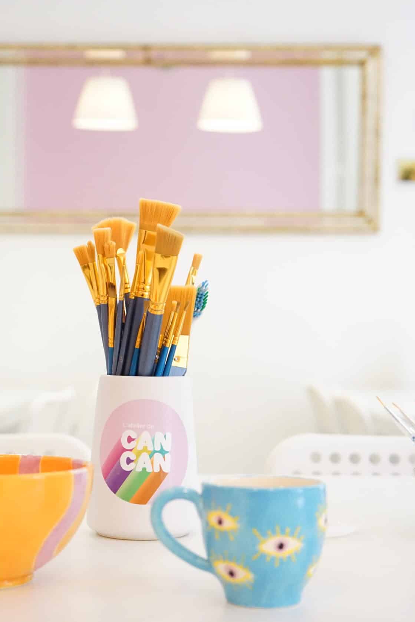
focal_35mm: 61
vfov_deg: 32.9
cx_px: 163
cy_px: 309
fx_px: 1055
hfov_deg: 22.2
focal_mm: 40
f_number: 4
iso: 8000
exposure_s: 1/500
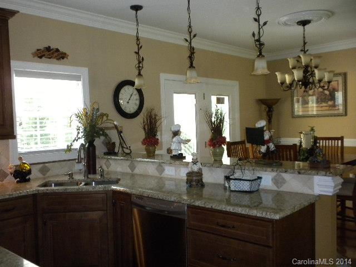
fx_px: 381
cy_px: 134
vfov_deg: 38.7
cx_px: 178
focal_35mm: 37
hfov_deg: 50.1
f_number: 3.5
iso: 400
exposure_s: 1/30
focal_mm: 6.6
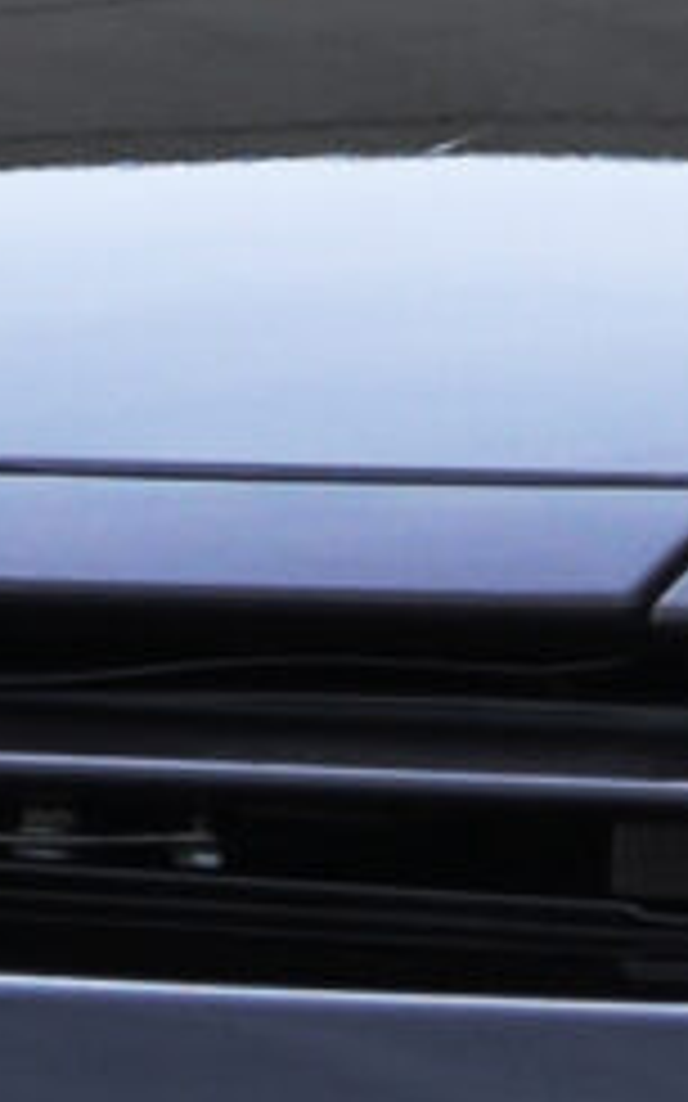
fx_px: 16729
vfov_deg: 3.8
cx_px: 2950
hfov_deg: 2.3
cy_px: 292
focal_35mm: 557
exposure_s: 1/500
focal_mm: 35
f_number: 5.6
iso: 200
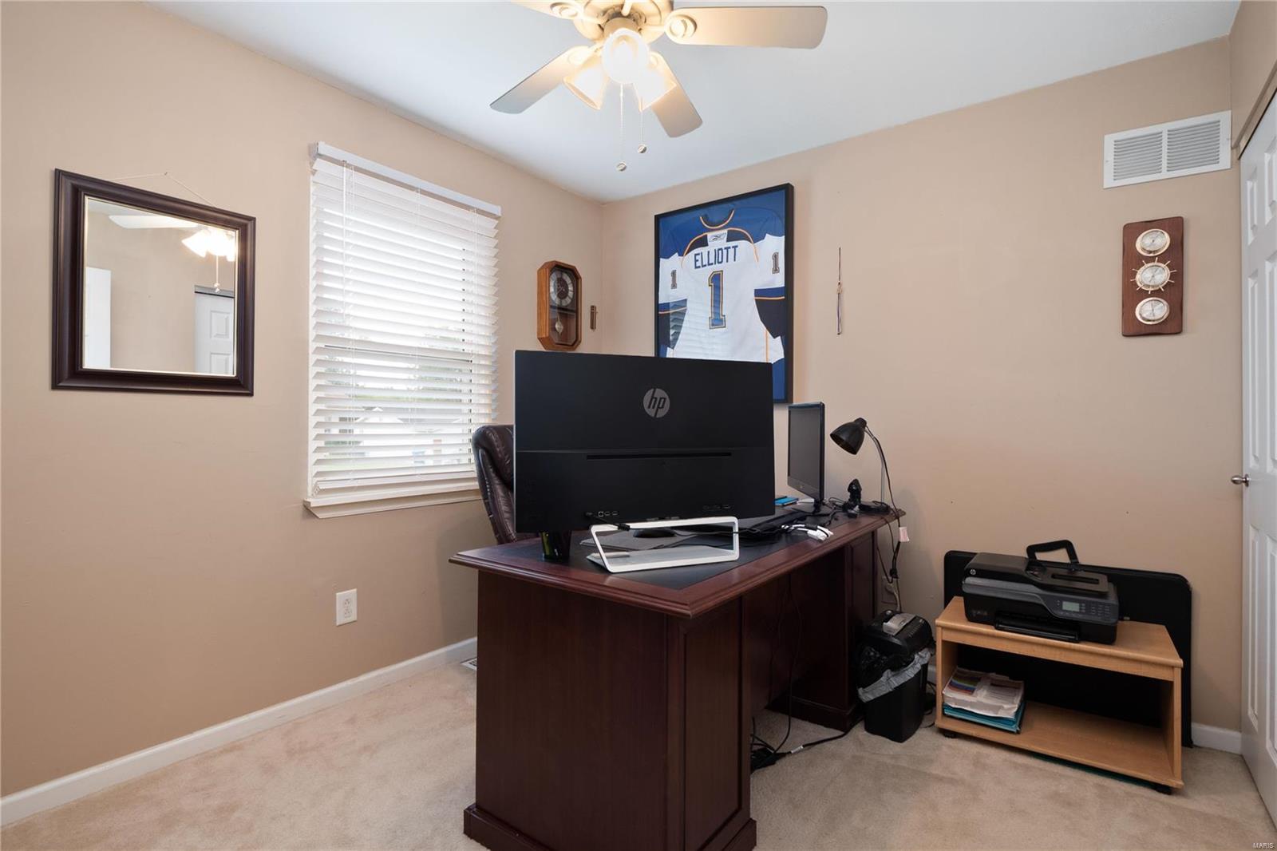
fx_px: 567
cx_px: 638
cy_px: 426
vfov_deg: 73.7
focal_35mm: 16
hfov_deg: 96.7
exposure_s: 1/2.5
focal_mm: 8
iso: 640
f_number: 10
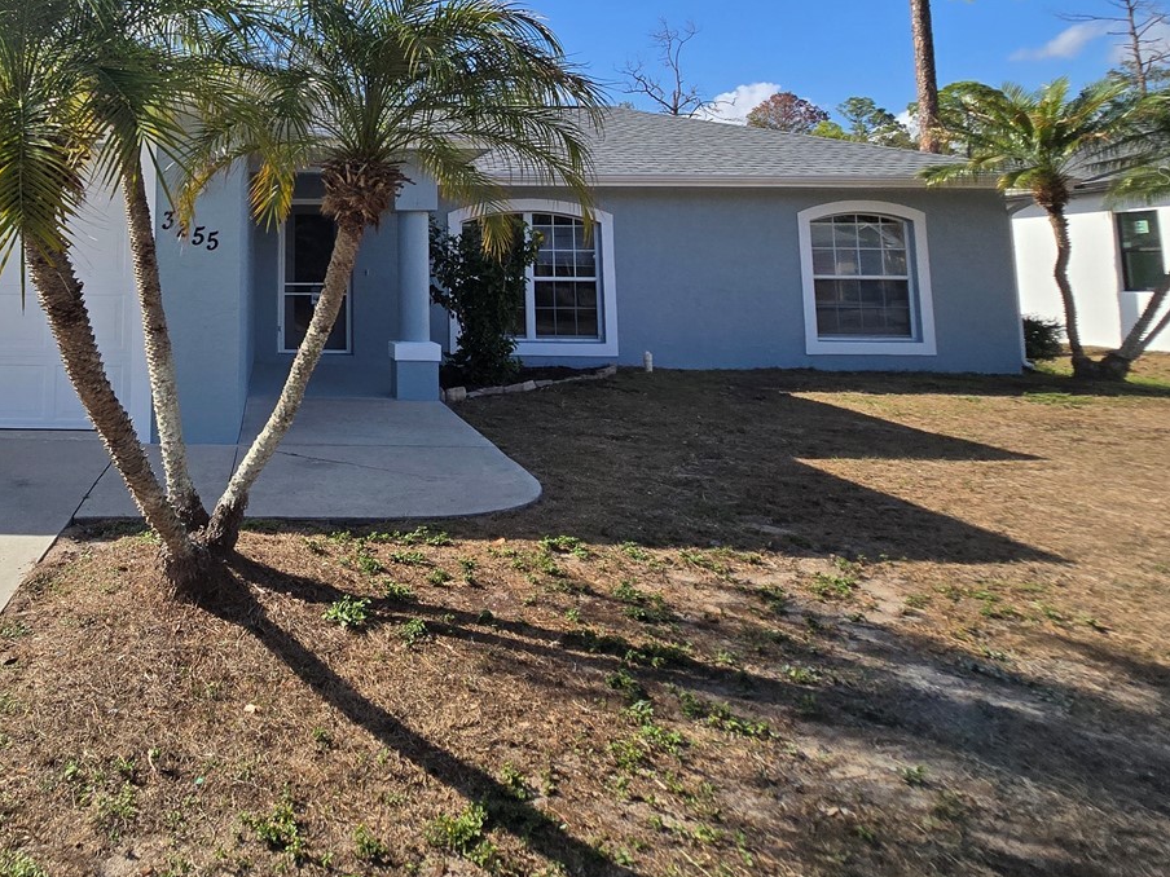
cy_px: 175
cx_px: 243
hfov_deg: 67.4
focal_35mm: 23
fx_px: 777
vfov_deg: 54.8
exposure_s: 1/2805
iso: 50
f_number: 2.2
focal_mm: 2.2
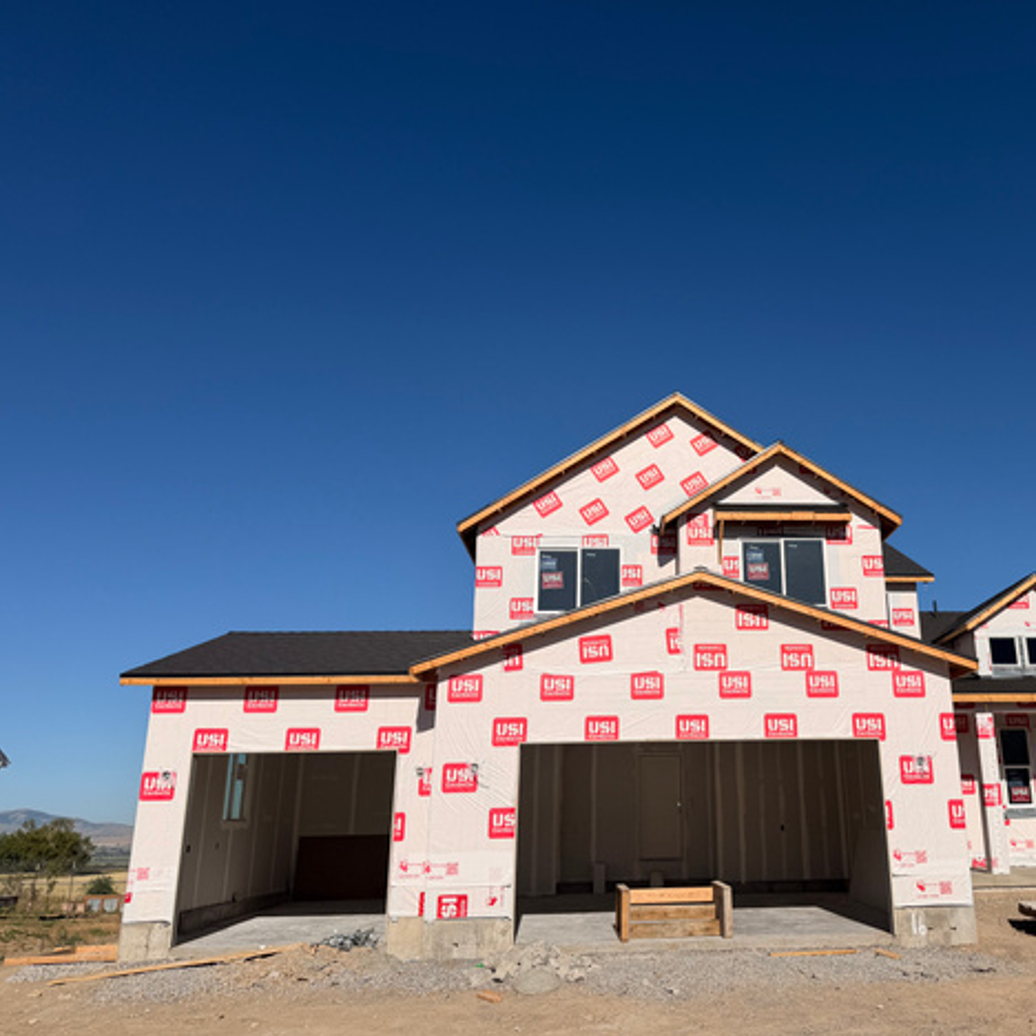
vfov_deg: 55.6
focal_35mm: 29
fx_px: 982
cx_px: 691
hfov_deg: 54.5
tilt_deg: +16.8
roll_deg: +0.9
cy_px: 514
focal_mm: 6.76
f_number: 1.78
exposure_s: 1/11905
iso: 80
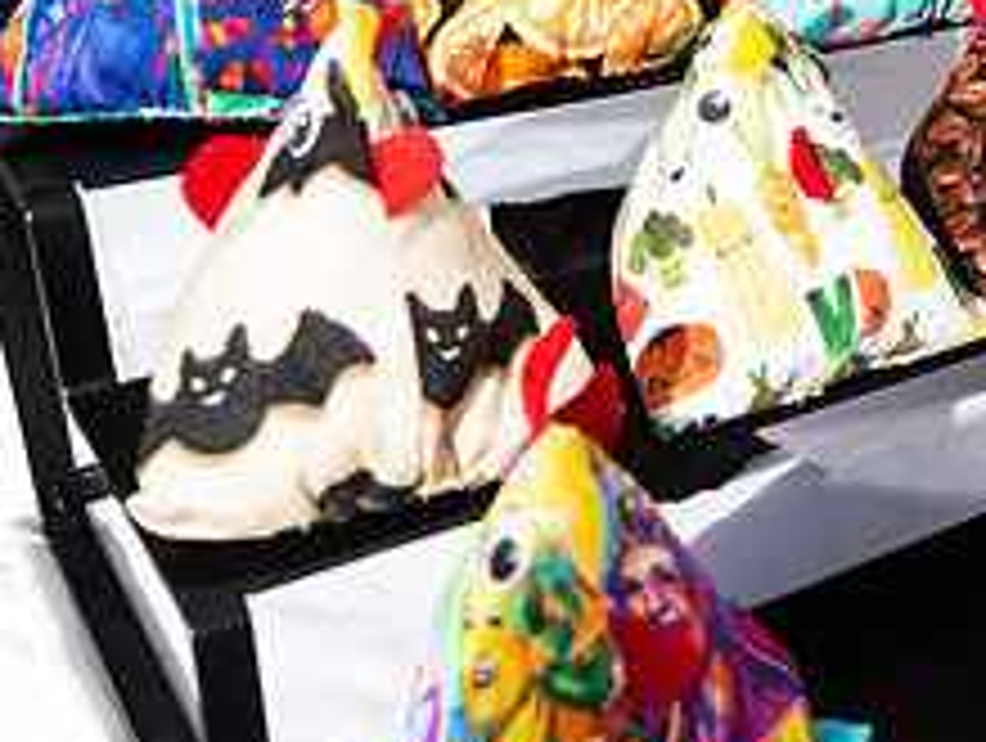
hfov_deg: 29.3
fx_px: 1740
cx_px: 1013
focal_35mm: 61
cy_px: 169
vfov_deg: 23.8
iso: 250
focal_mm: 24
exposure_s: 1/500
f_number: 5
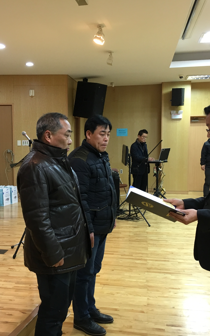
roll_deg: +0.8
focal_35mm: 42
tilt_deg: -4.3
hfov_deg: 30.2
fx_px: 385
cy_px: 169
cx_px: 59
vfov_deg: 47.2
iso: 100
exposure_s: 1/30
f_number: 2.2
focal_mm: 4.15
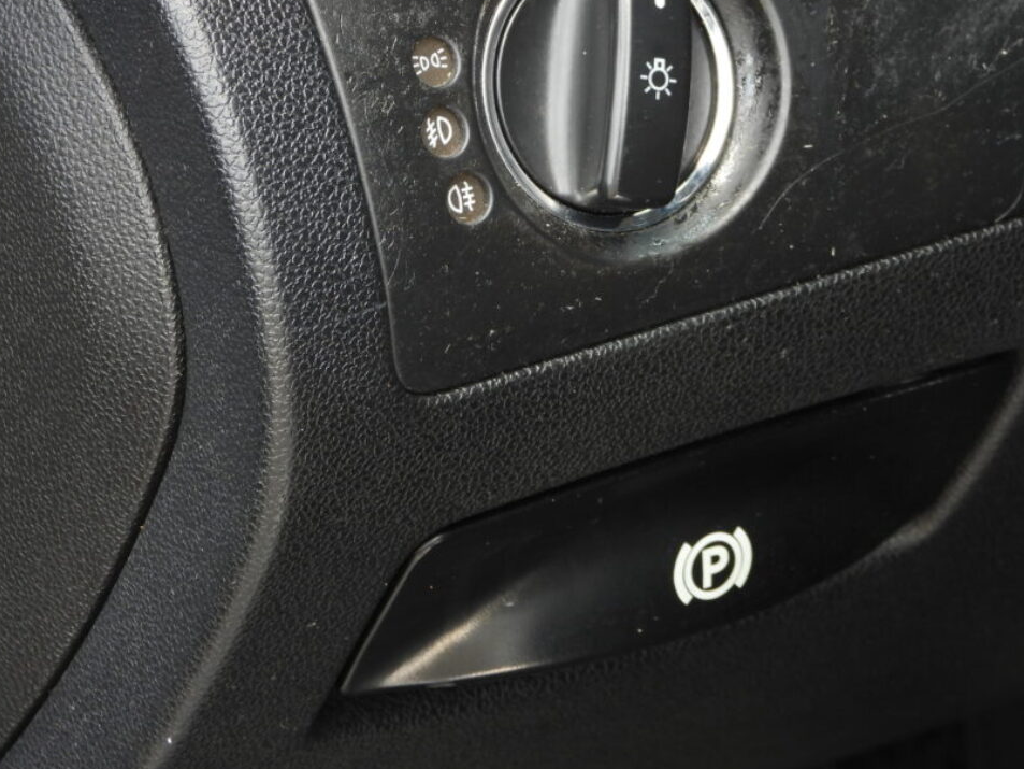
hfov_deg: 7.8
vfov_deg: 5.9
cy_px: 231
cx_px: 716
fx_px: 7515
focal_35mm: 254
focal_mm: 30.5
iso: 100
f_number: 4
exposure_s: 1/60
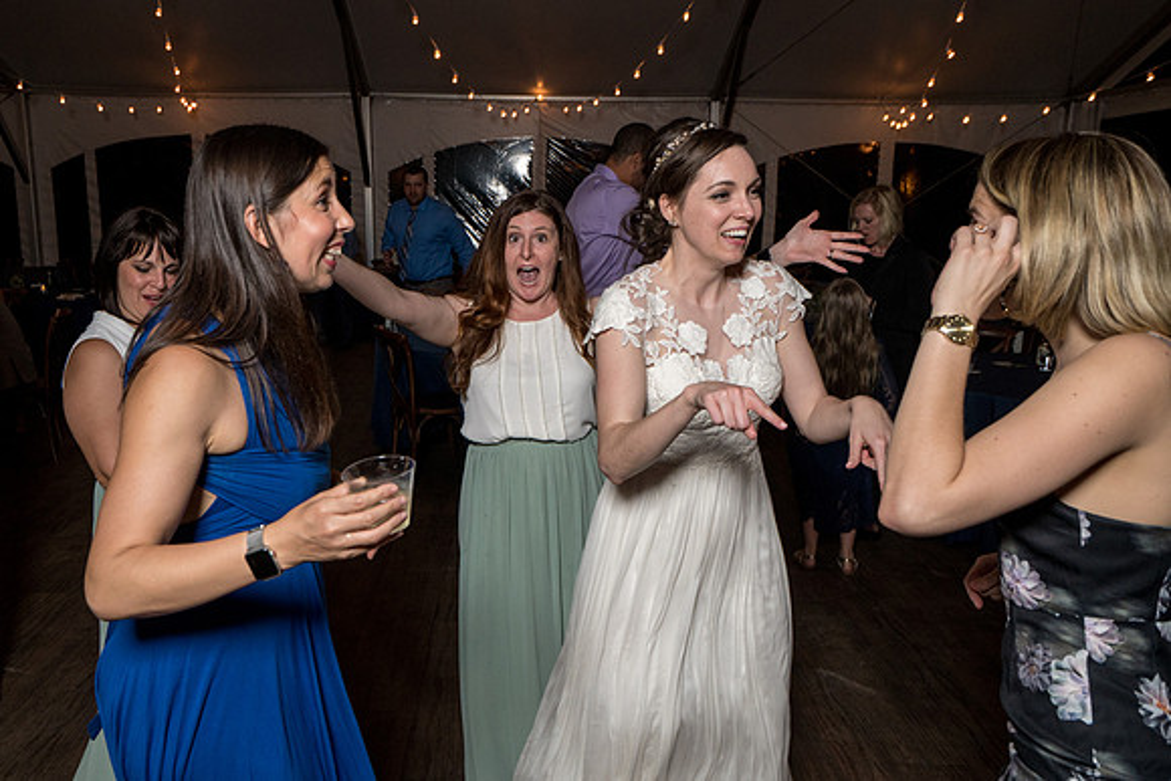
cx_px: 501
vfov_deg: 42.3
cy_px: 420
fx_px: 1009
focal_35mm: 31
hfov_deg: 60.0
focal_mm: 27
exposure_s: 1/200
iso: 2000
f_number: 5.6
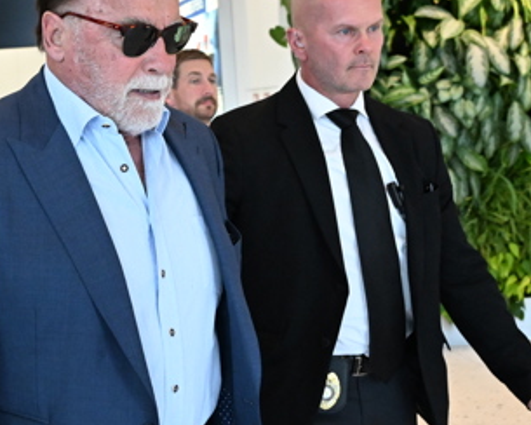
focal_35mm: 85
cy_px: 216
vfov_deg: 18.1
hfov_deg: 22.0
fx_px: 1336
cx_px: 56
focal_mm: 27
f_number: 4.5
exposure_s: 1/320
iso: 4000
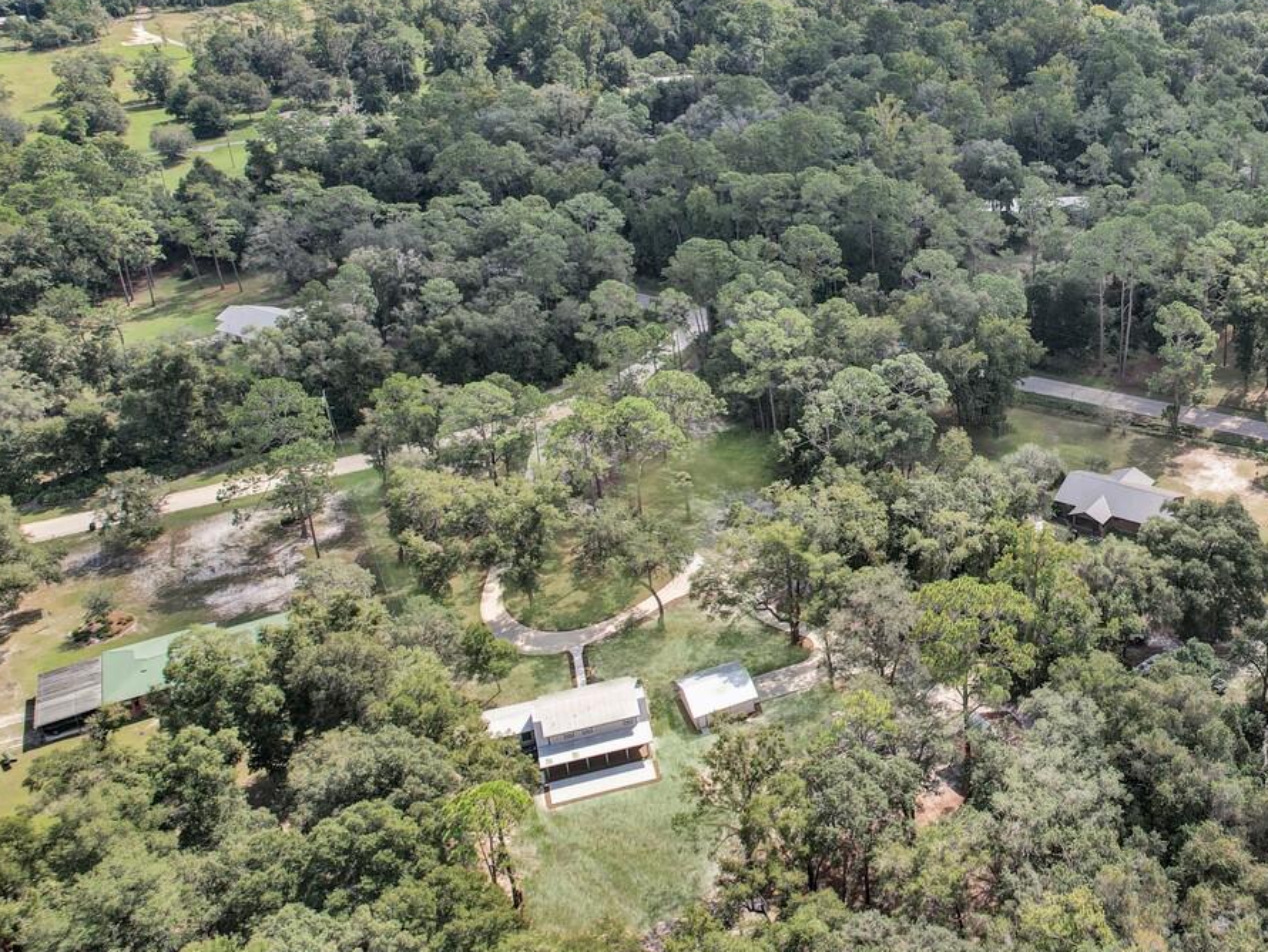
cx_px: 1059
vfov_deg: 37.4
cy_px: 332
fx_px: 1392
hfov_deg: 45.8
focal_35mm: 38
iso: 100
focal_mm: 8.4
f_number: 2.8
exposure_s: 1/160
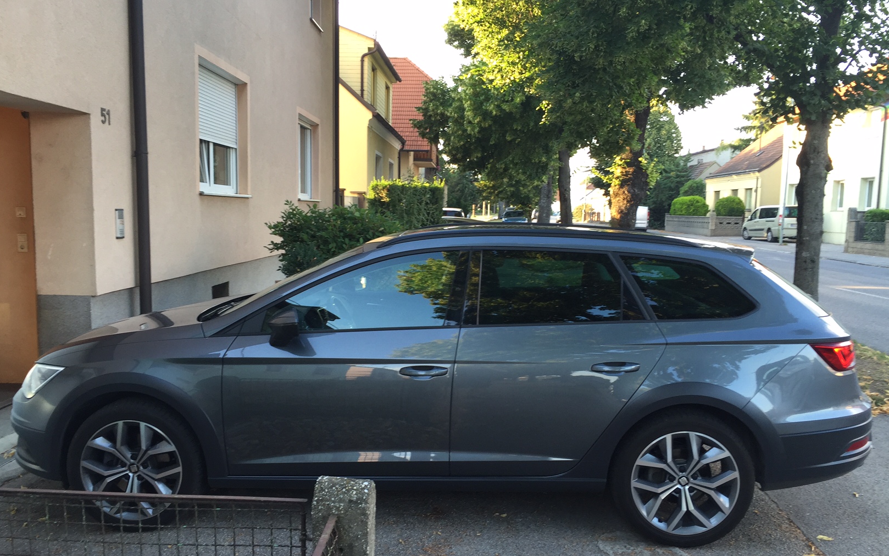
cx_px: 443
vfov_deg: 40.6
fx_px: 751
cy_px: 300
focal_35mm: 31
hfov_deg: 61.2
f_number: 2.2
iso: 32
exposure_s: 1/50
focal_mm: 4.15
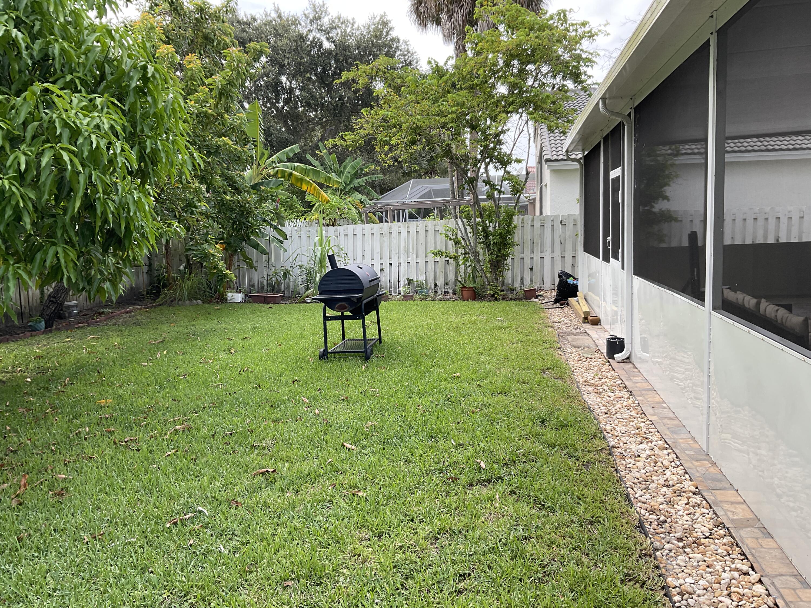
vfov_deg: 48.2
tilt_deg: -7.7
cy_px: 304
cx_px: 406
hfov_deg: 61.7
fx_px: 679
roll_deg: +1.3
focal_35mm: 29
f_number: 1.8
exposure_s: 1/261
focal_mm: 3
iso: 16
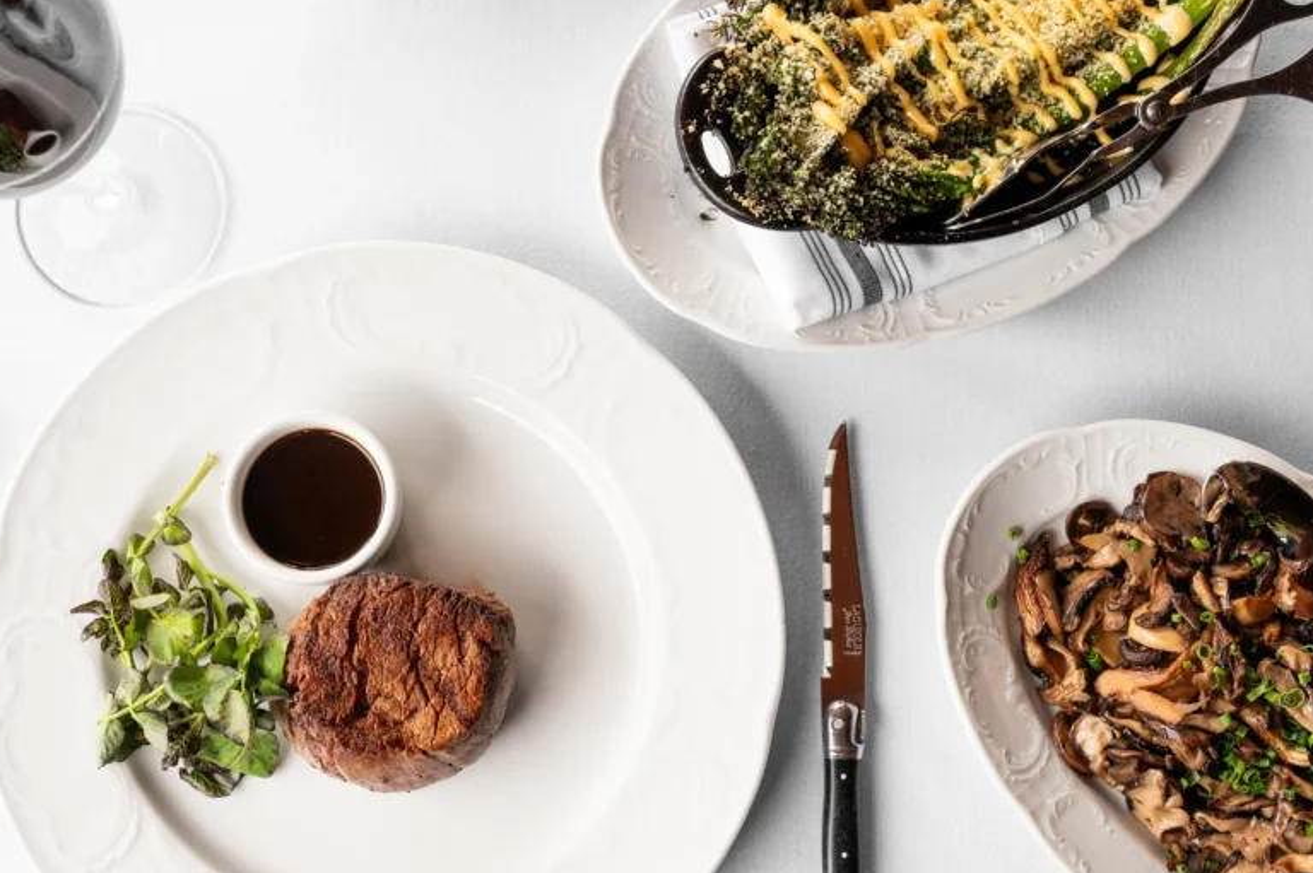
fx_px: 1677
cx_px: 602
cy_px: 484
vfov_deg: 29.2
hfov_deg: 42.7
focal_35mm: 46
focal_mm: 34.5
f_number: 7.1
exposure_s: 1/400
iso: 2000
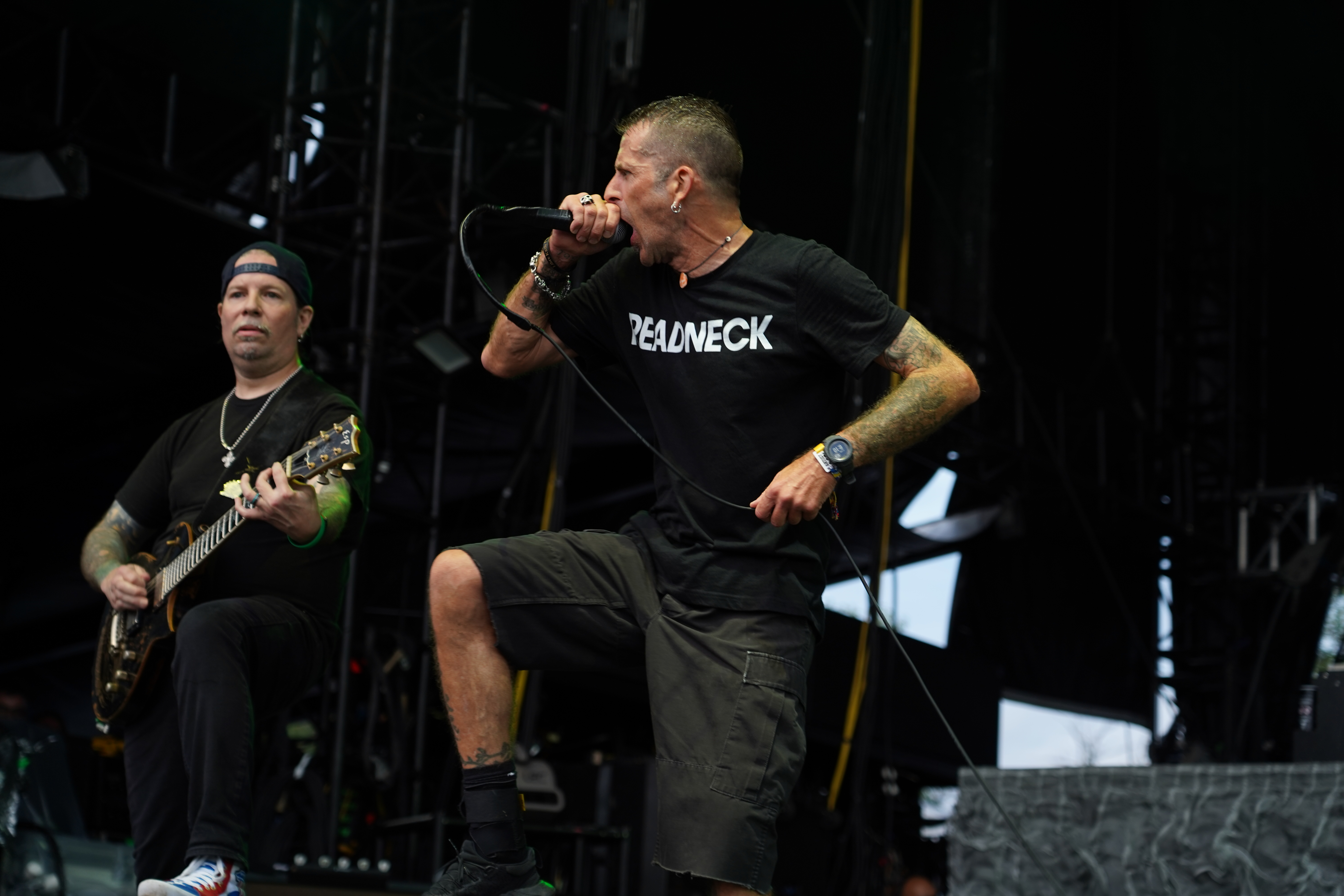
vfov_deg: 16.7
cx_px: 672
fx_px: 3061
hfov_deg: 24.8
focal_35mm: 82
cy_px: 448
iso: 200
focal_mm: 82
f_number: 4
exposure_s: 1/100
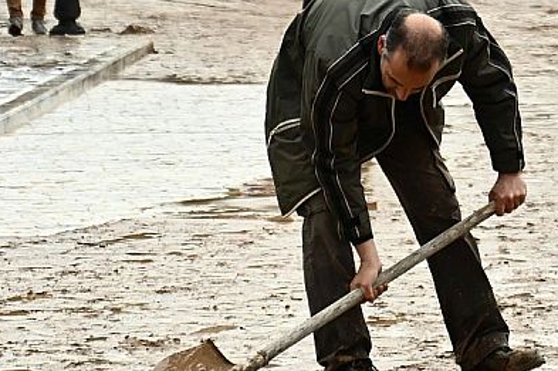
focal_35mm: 214
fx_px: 3313
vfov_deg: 6.4
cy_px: 160
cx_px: 405
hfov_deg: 9.6
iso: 640
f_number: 4
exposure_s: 1/1600
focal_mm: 70
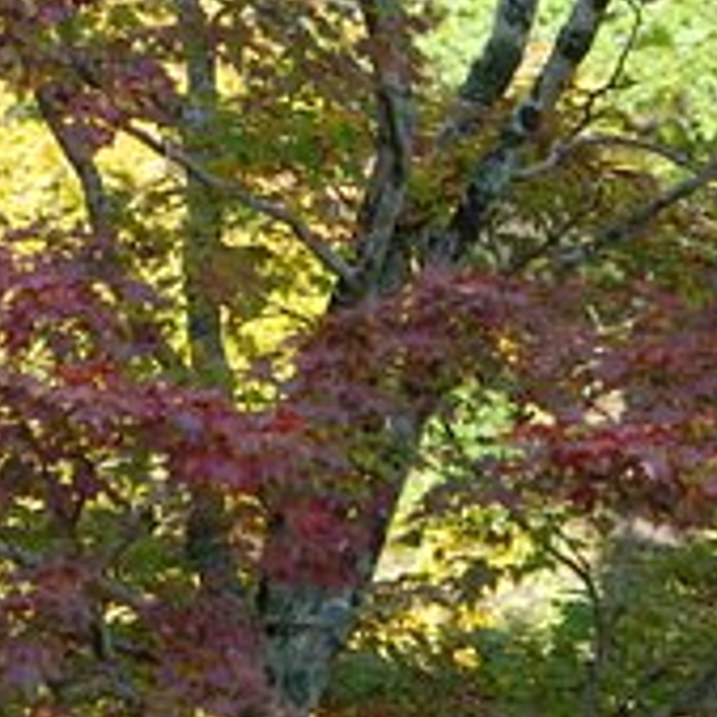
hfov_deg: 4.3
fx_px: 9521
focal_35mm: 406
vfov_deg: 4.3
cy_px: -229
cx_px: 221
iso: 400
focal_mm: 105
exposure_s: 1/250
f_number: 8
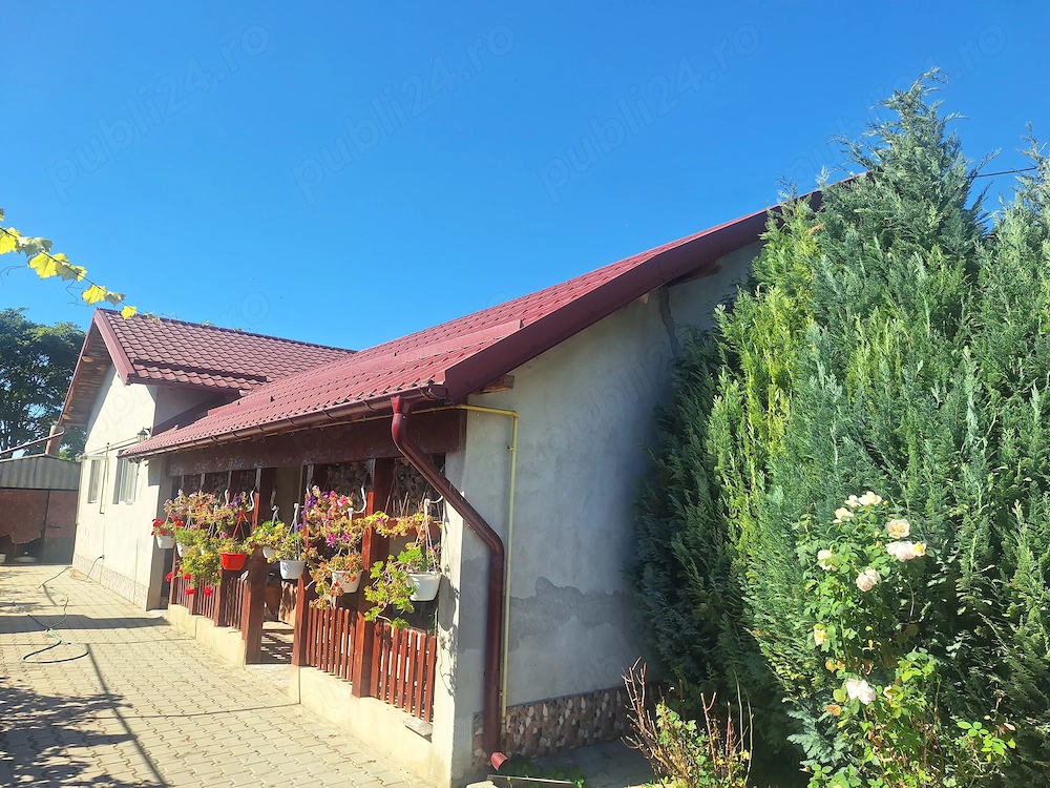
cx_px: 525
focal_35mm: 23
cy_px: 394
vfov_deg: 58.9
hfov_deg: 73.9
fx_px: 698
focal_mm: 5.54
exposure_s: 1/1942
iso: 40
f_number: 1.8
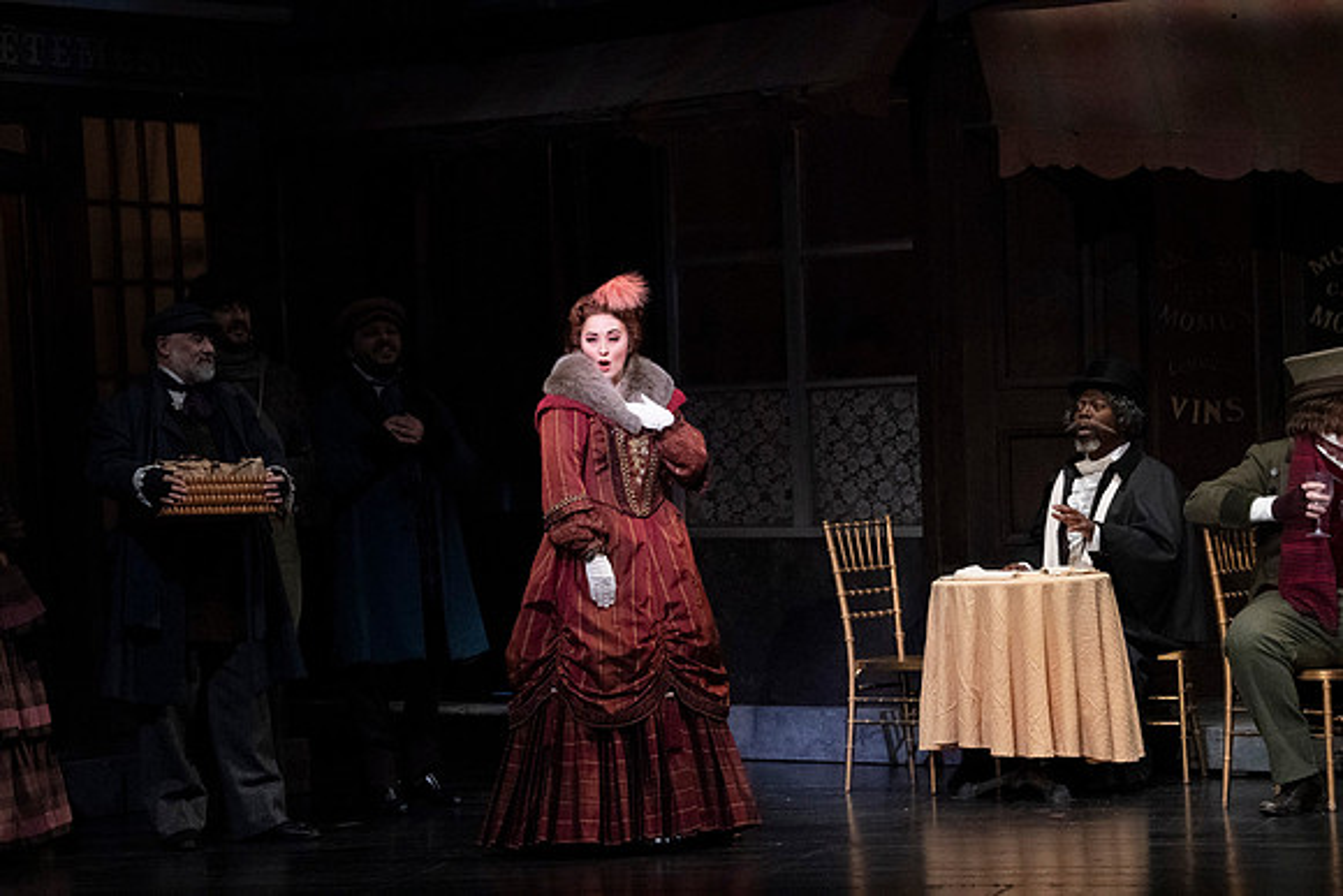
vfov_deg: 6.9
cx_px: 672
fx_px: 7463
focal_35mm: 200
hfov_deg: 10.3
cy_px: 448
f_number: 14
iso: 16000
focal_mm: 200
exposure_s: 1/400
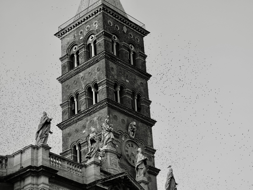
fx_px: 658
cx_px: 126
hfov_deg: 21.8
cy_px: 95
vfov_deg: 16.4
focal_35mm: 90
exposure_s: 1/320
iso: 200
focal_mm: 45
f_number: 2
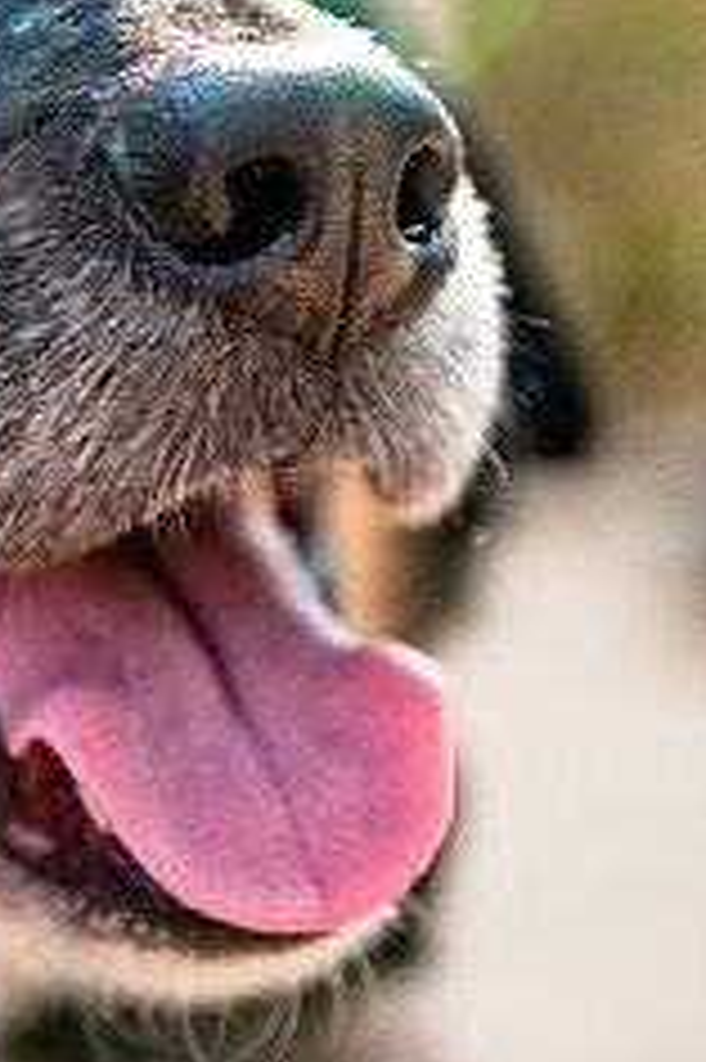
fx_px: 4212
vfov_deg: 14.4
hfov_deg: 9.6
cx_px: 393
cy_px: 464
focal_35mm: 143
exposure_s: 1/2500
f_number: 2.8
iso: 400
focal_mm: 50
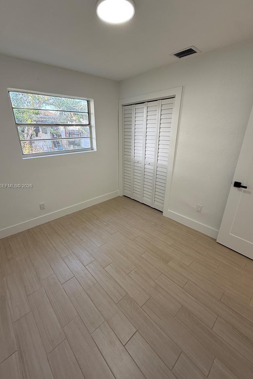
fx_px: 158
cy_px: 186
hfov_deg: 77.3
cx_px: 119
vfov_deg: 100.4
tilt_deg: -19.4
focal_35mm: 15
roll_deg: +0.2
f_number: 2.2
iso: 80
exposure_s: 1/99
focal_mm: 2.22
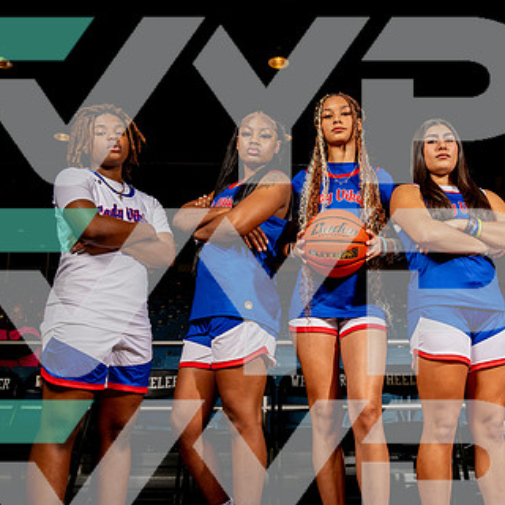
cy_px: 293
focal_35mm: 37
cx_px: 336
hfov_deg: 44.3
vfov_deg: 44.8
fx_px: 611
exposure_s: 1/125
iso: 250
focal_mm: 24
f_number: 7.1
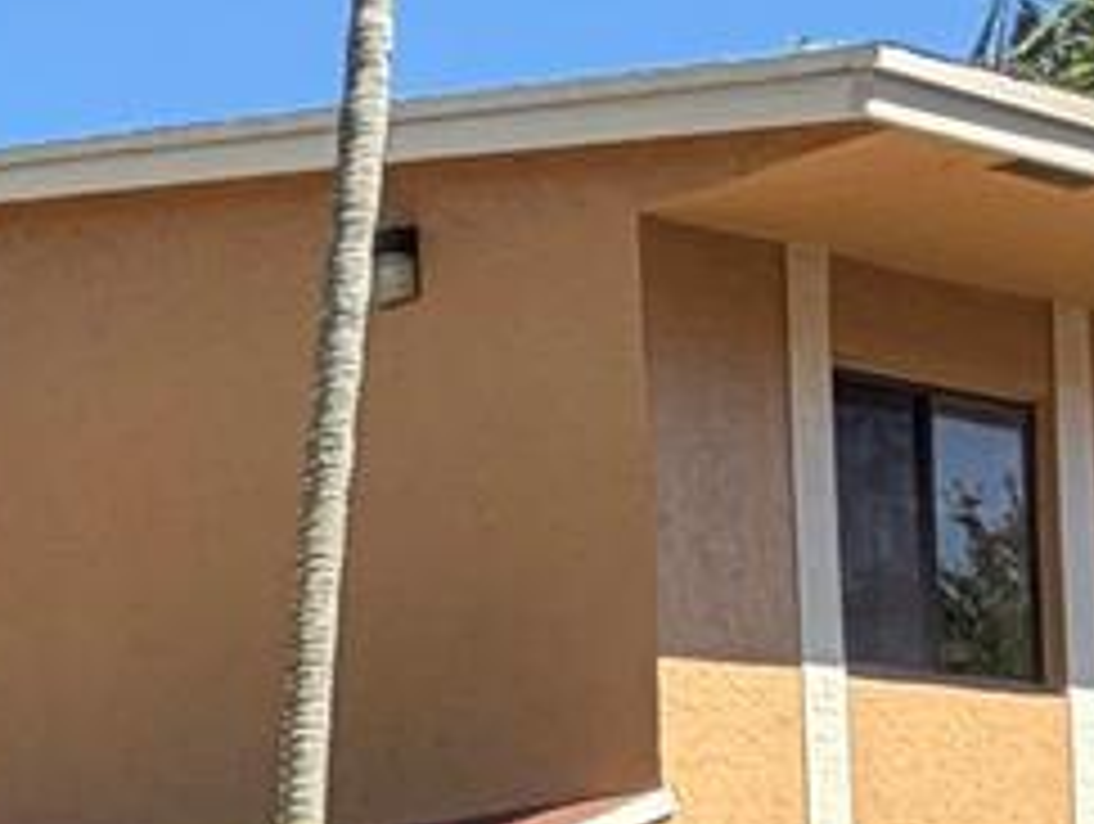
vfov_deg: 15.2
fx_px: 2912
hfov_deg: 16.8
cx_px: -999
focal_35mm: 92
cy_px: 1144
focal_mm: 2.22
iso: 50
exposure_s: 1/502
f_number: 2.2
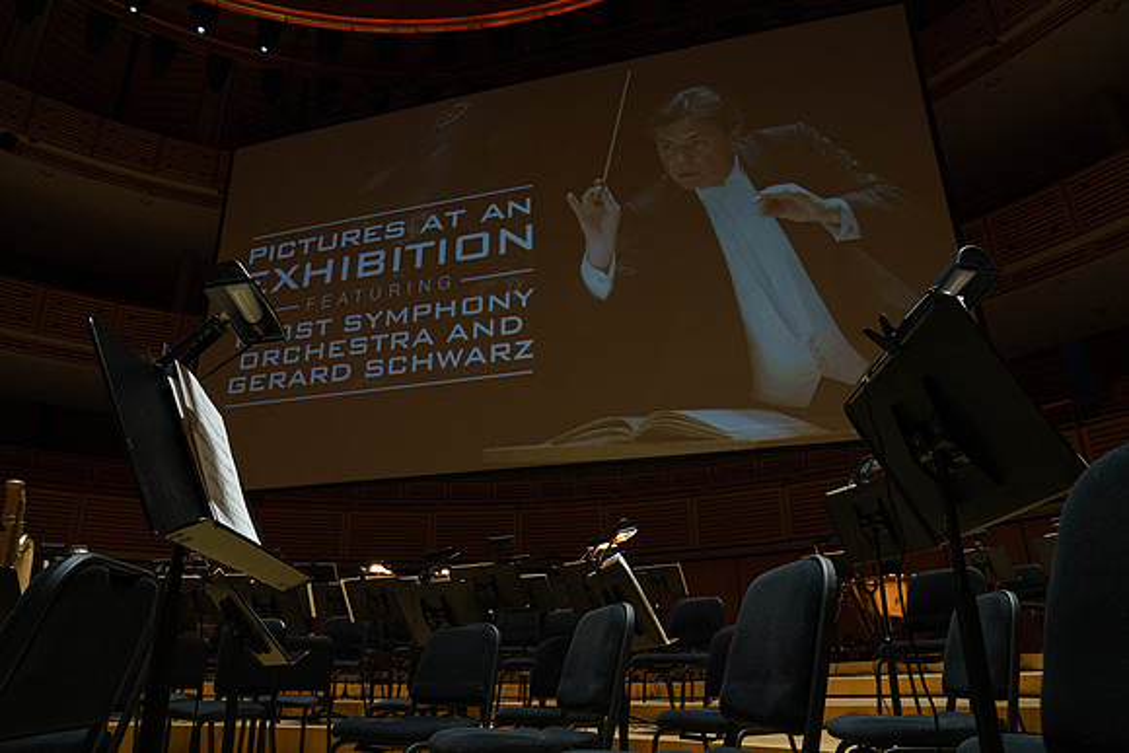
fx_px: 753
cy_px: 376
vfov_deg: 53.2
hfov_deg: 73.7
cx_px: 564
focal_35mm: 24
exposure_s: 1/200
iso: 2500
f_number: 5.6
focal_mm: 24
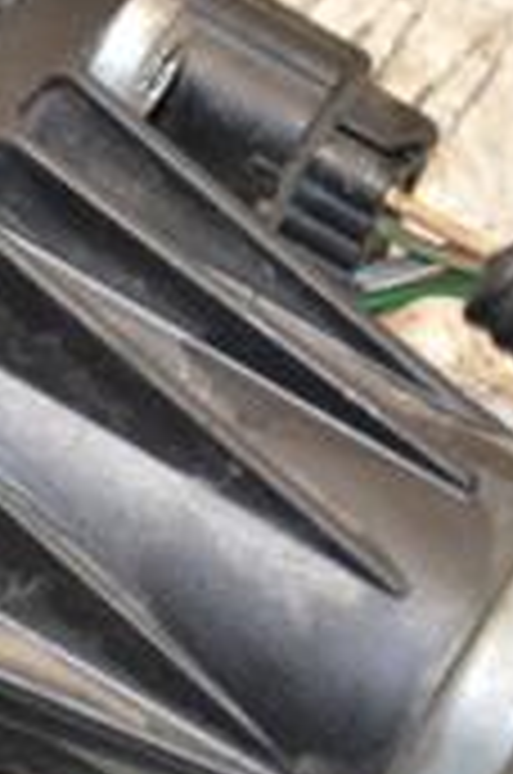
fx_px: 7876
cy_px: 446
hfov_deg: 3.7
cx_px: -526
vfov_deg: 5.6
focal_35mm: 367
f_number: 5.3
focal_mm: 70
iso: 800
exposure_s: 1/100
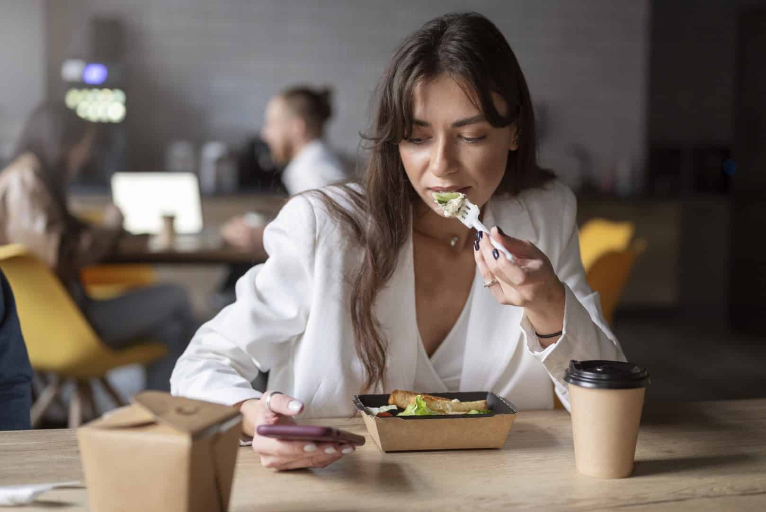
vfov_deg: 27.0
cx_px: 383
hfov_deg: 39.6
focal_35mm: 50
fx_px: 1064
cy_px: 256
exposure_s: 1/125
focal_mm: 50
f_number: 2.2
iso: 1250
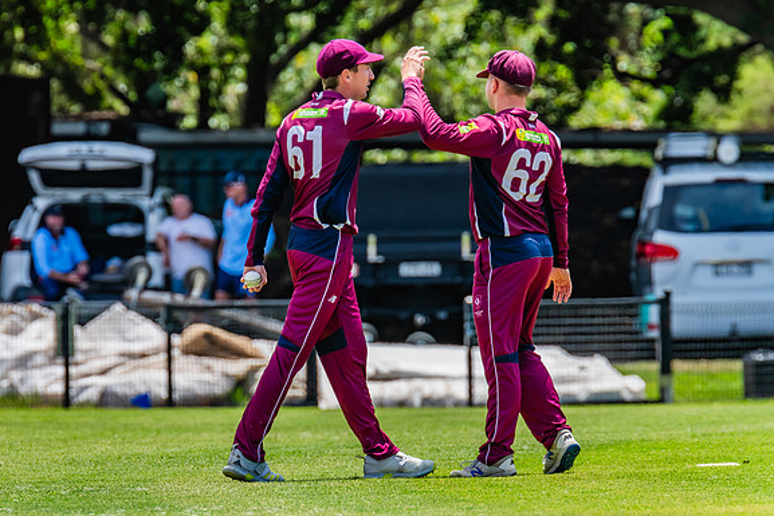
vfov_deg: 2.0
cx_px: 336
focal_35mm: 681
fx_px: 14644
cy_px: 265
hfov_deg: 3.0
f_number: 11
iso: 800
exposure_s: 1/1000
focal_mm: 600
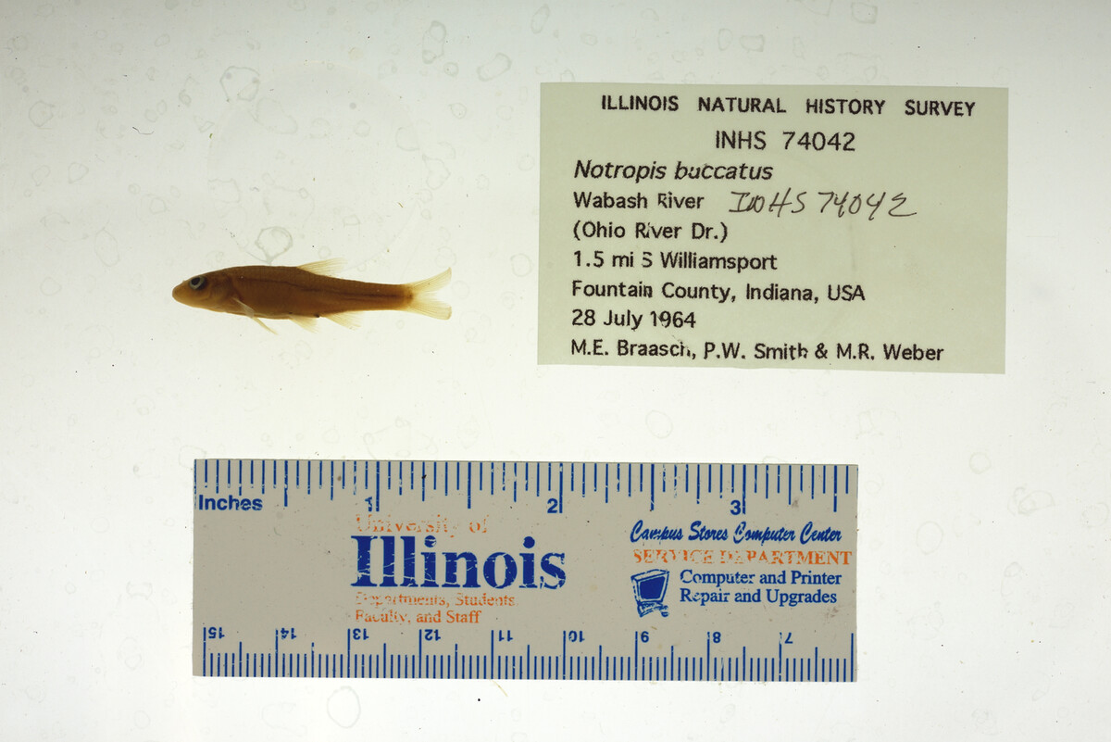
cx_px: 556
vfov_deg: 22.6
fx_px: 1852
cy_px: 371
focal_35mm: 60
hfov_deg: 33.4
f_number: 10
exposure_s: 1/200
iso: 100
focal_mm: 60
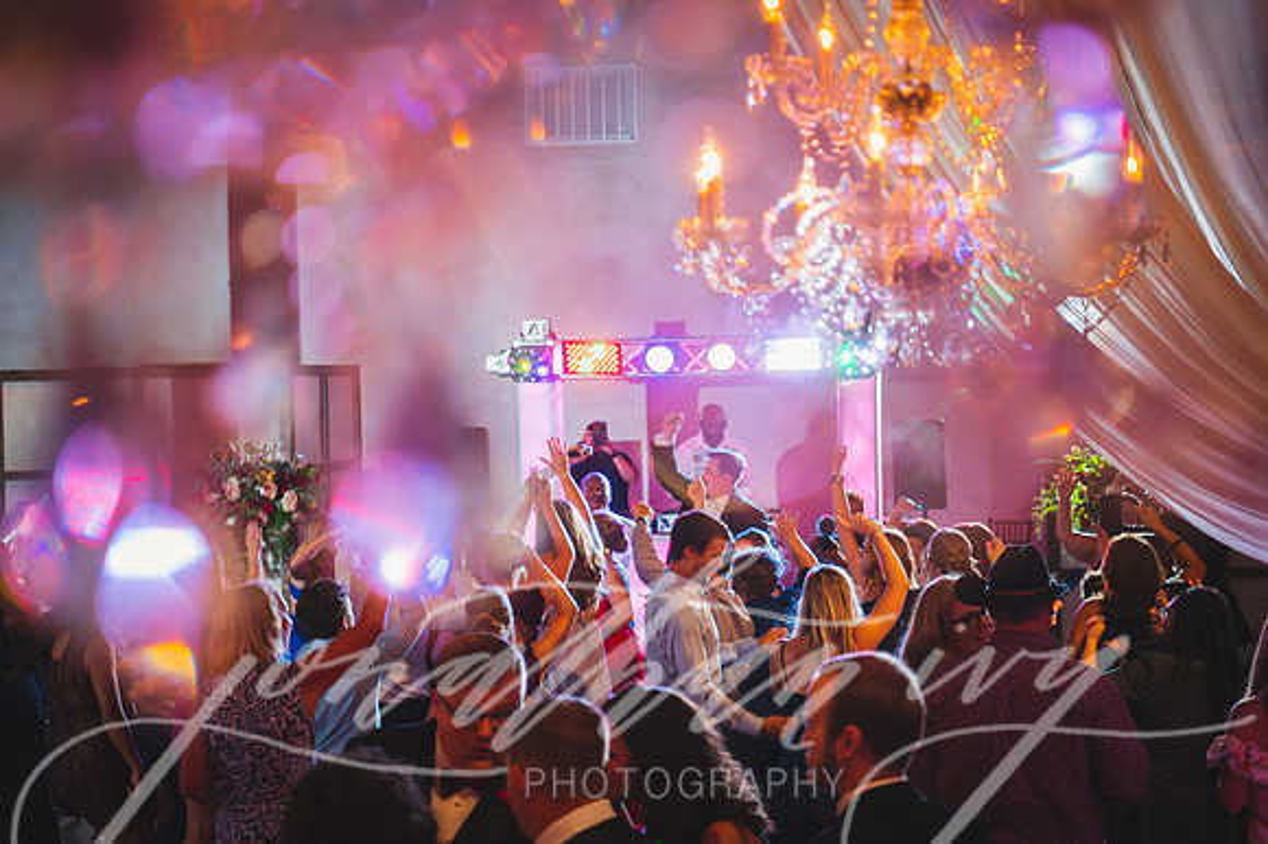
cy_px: 422
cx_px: 634
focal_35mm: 58
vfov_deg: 23.4
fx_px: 2042
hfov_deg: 34.5
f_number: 2.8
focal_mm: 58
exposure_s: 1/125
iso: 2000
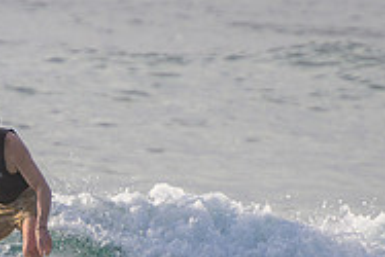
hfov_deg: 1.2
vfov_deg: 0.8
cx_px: 65
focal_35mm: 1704
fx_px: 18237
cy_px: 291
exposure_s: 1/2000
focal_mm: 400
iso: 280
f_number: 5.6
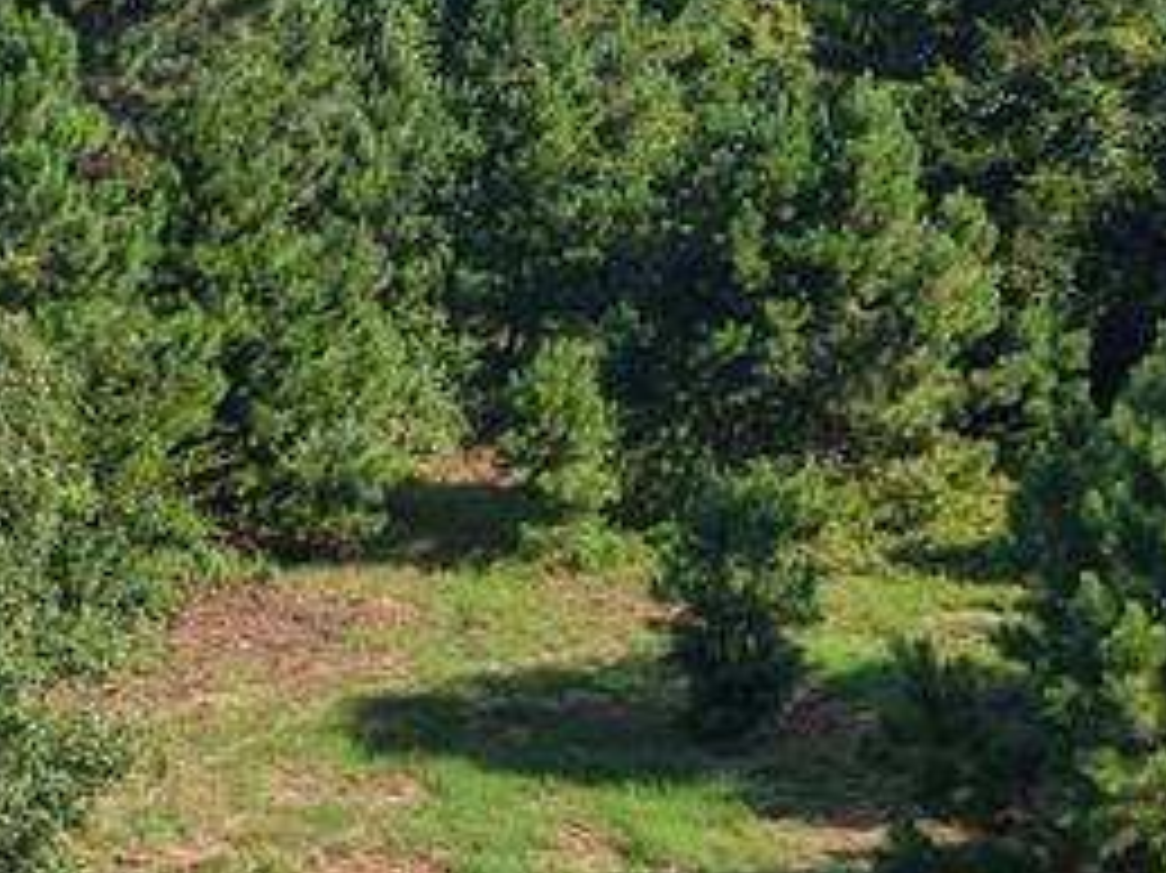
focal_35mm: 95
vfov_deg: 15.4
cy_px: 806
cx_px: -162
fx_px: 3198
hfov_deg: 19.6
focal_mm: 8.67
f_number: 1.8
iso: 220
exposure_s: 1/3000
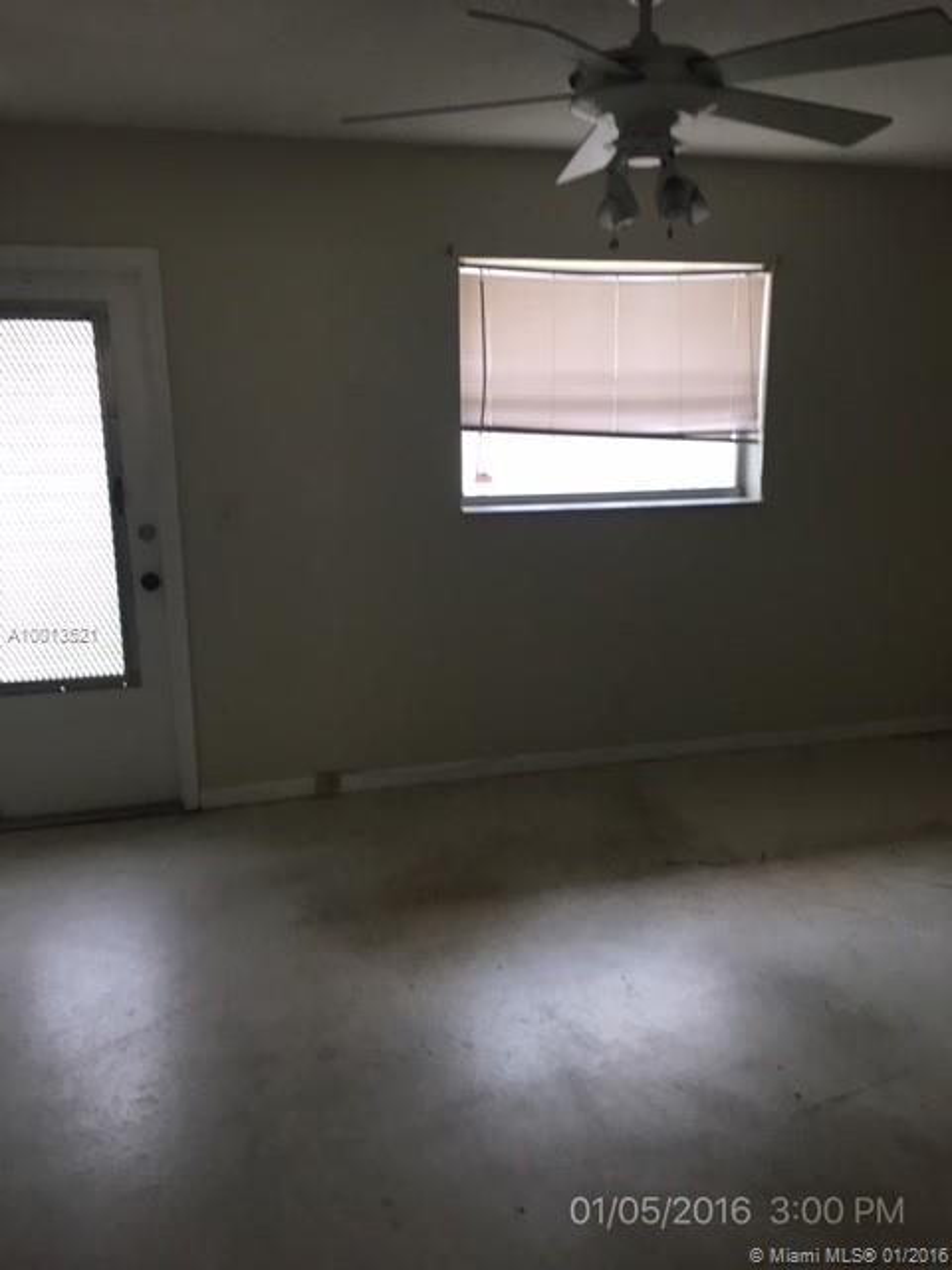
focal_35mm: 29
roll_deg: +0.1
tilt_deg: -11.4
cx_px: 476
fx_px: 1063
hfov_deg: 48.2
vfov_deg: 61.7
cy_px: 635
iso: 64
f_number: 2.2
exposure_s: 1/30
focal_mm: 4.15
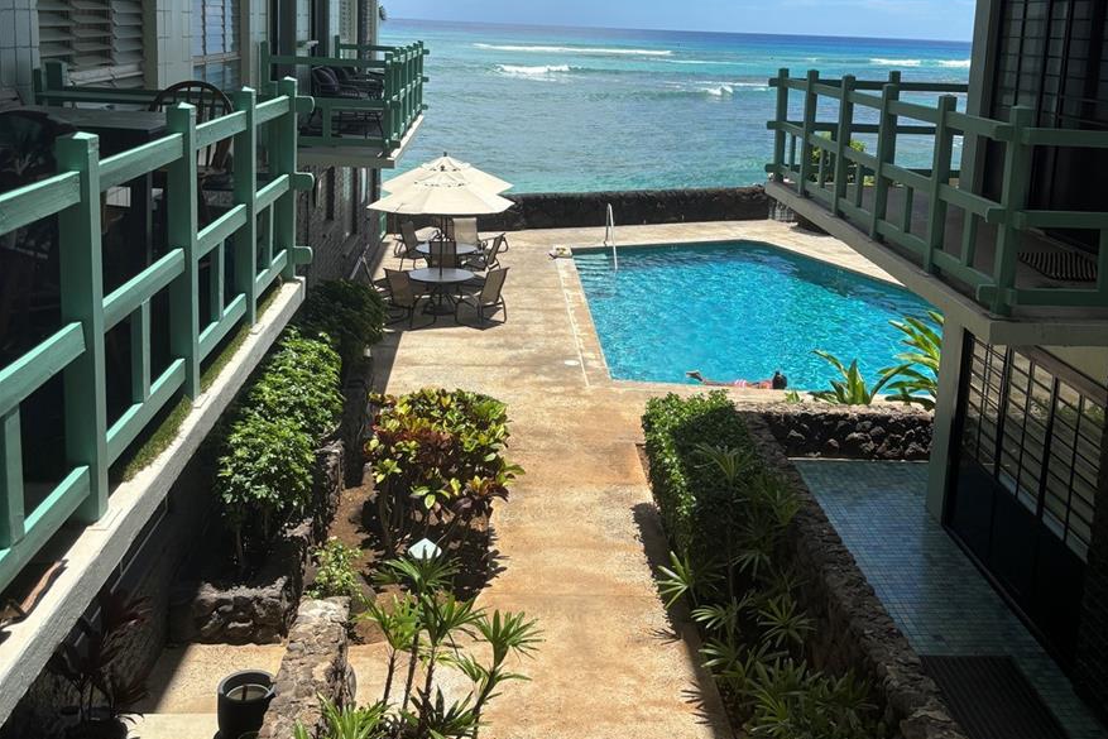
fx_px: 1139
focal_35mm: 37
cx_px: 567
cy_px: 222
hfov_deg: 51.9
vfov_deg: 35.5
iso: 50
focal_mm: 5.96
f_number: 1.6
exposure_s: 1/3534
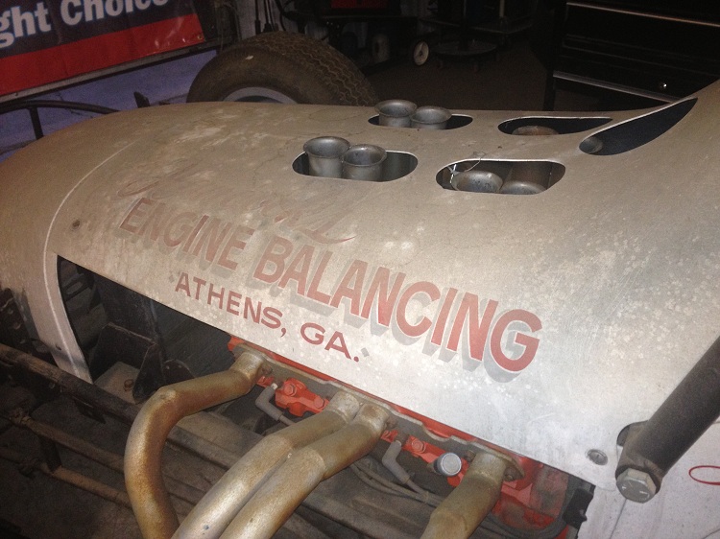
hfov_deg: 52.6
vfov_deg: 40.7
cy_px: 270
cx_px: 360
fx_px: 728
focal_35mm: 35
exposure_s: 1/16
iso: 160
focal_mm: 4.28
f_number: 2.4
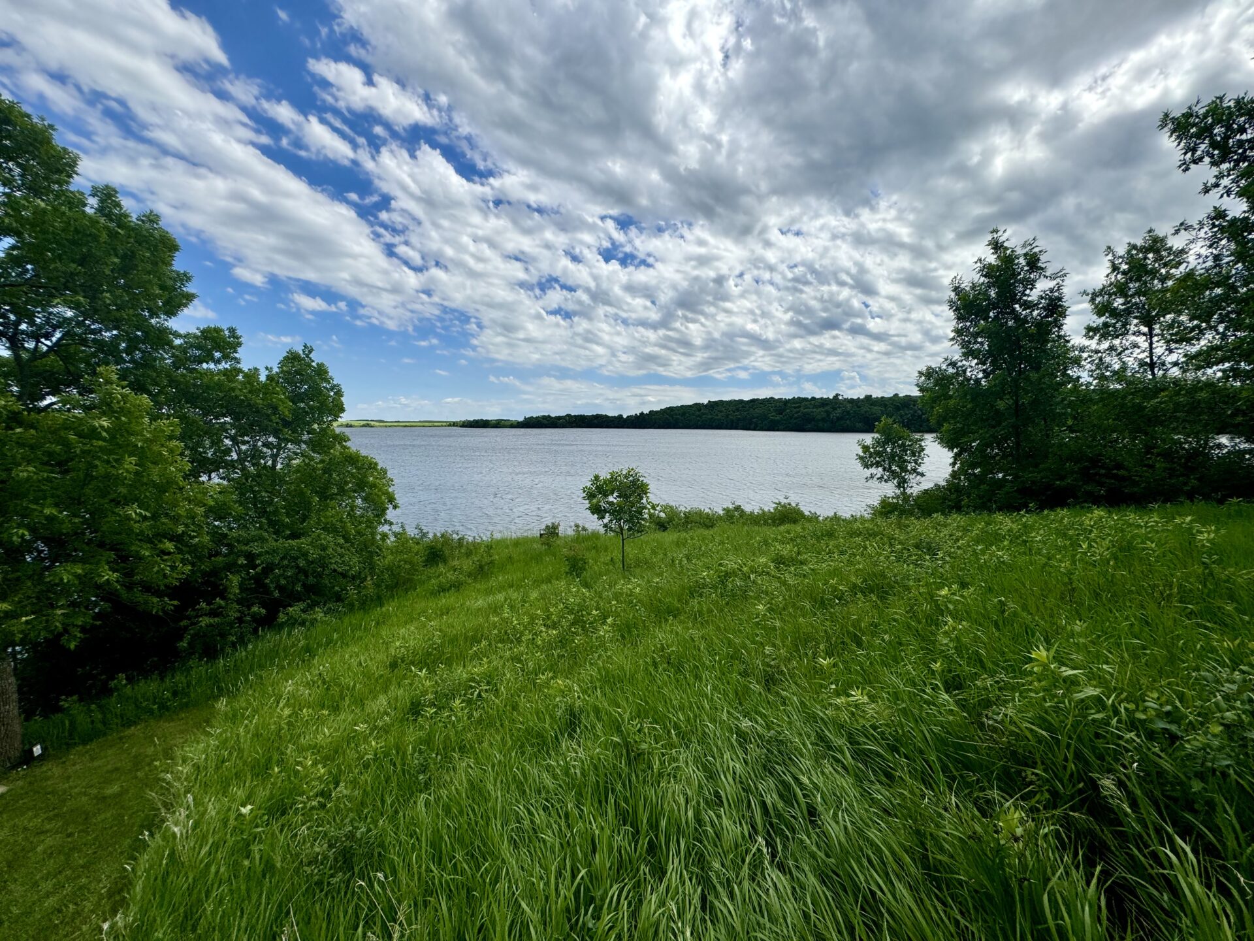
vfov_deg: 85.7
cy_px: 470
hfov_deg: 102.1
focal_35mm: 14
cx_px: 627
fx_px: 507
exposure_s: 1/3106
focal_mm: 2.22
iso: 50
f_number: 2.2
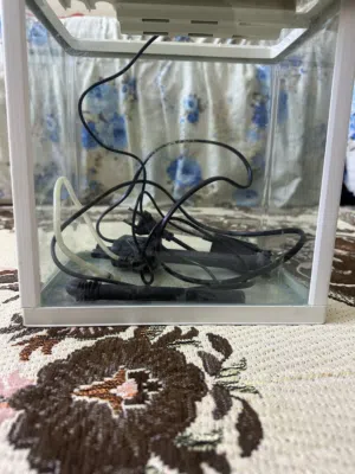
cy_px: 237
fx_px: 328
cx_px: 178
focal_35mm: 24
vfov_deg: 71.6
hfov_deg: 56.8
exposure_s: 1/50
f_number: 1.78
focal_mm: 6.86
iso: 320
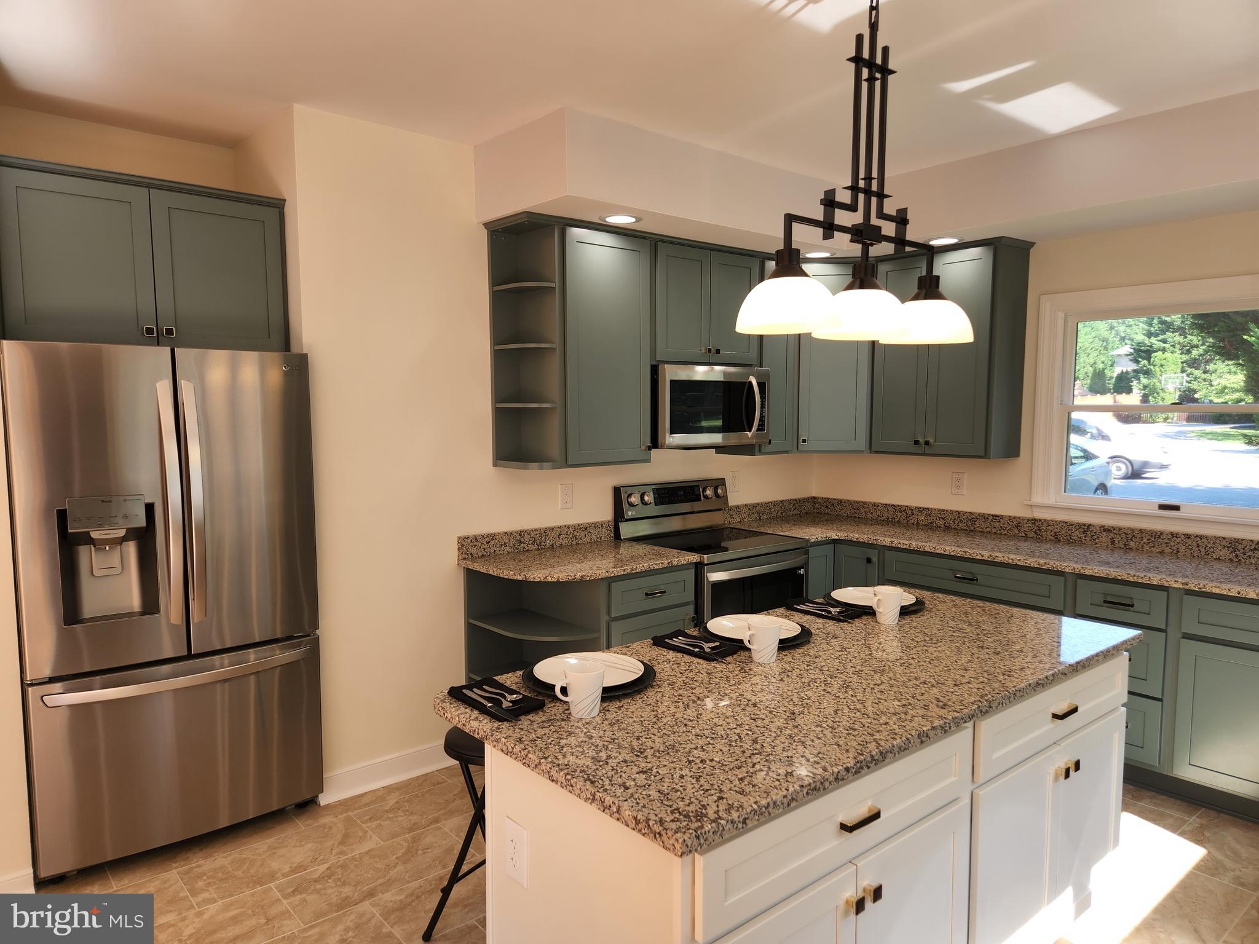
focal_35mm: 23
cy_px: 472
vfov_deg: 58.9
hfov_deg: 73.9
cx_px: 630
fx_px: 837
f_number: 1.8
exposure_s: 1/120
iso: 32
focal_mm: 5.4
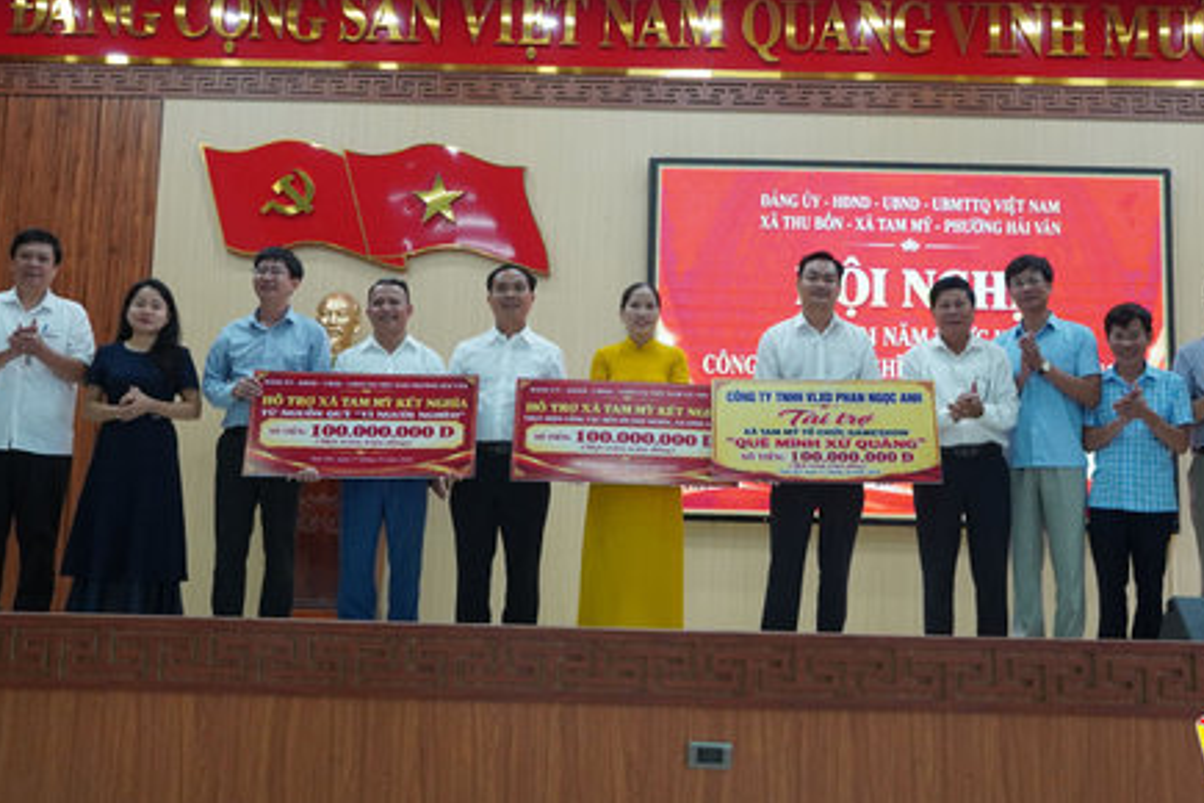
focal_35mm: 41
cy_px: 338
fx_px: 1371
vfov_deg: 32.6
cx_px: 664
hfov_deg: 47.3
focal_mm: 22
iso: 1000
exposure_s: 1/160
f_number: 4
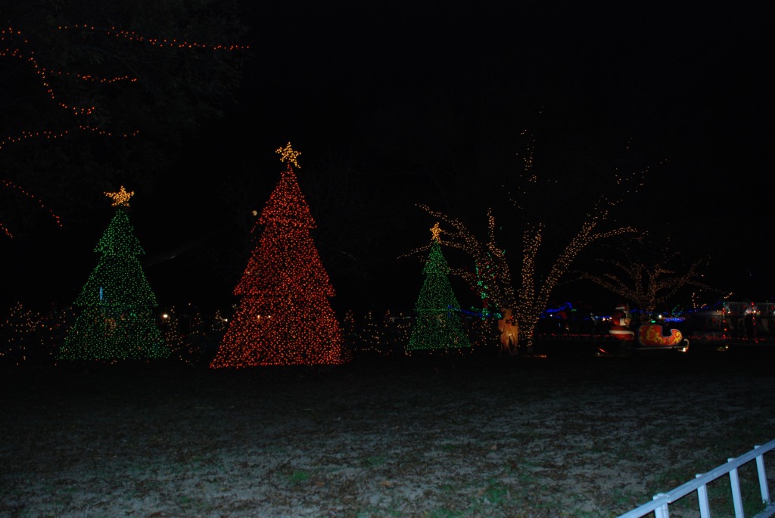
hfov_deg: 61.9
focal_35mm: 30
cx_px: 388
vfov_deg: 43.7
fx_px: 646
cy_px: 259
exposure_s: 1/60
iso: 360
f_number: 3.8
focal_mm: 20
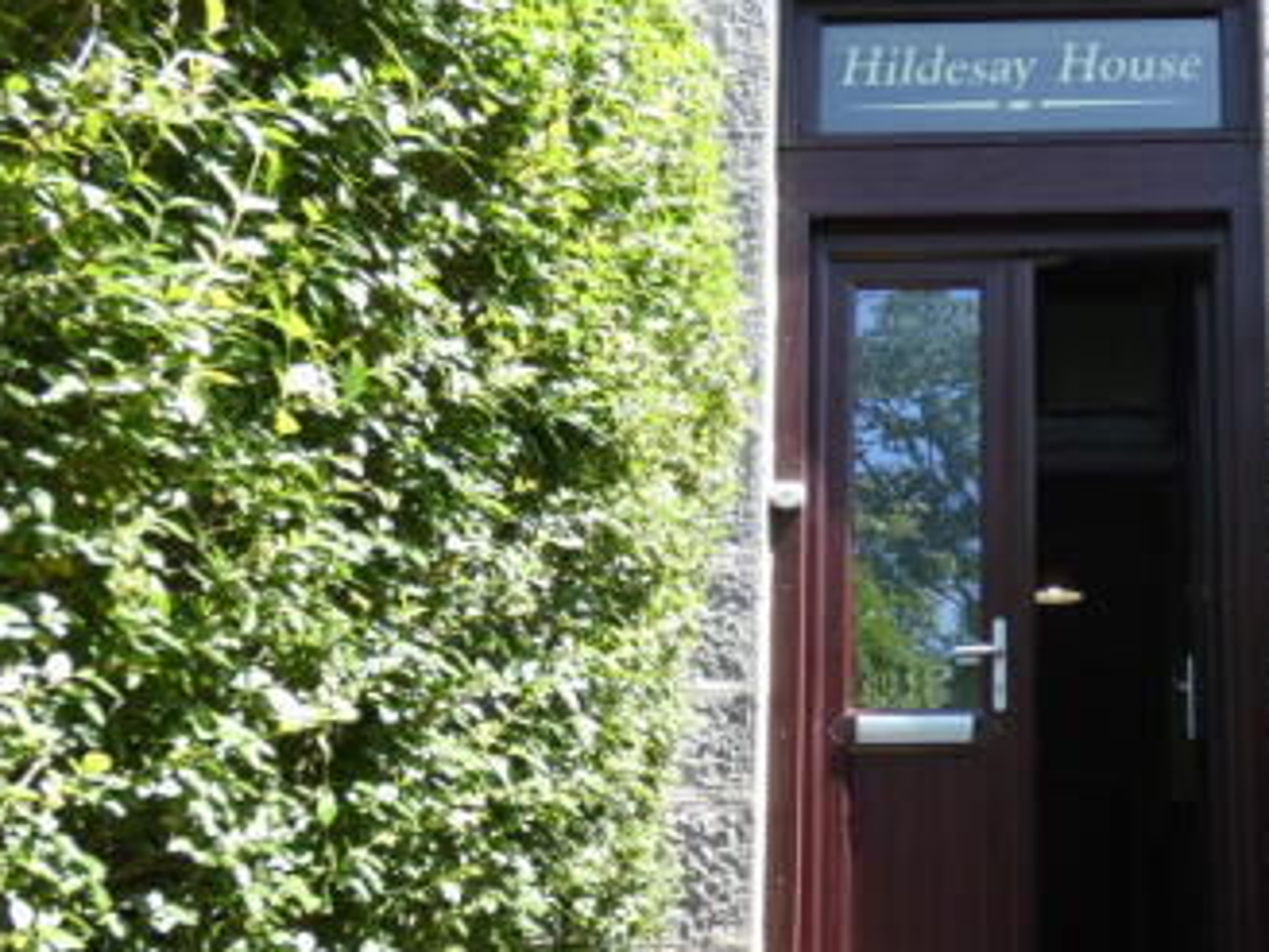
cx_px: 969
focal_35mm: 64
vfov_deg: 22.9
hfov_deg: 29.7
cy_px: 501
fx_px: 2346
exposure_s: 1/160
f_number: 3.5
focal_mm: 6.5
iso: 80
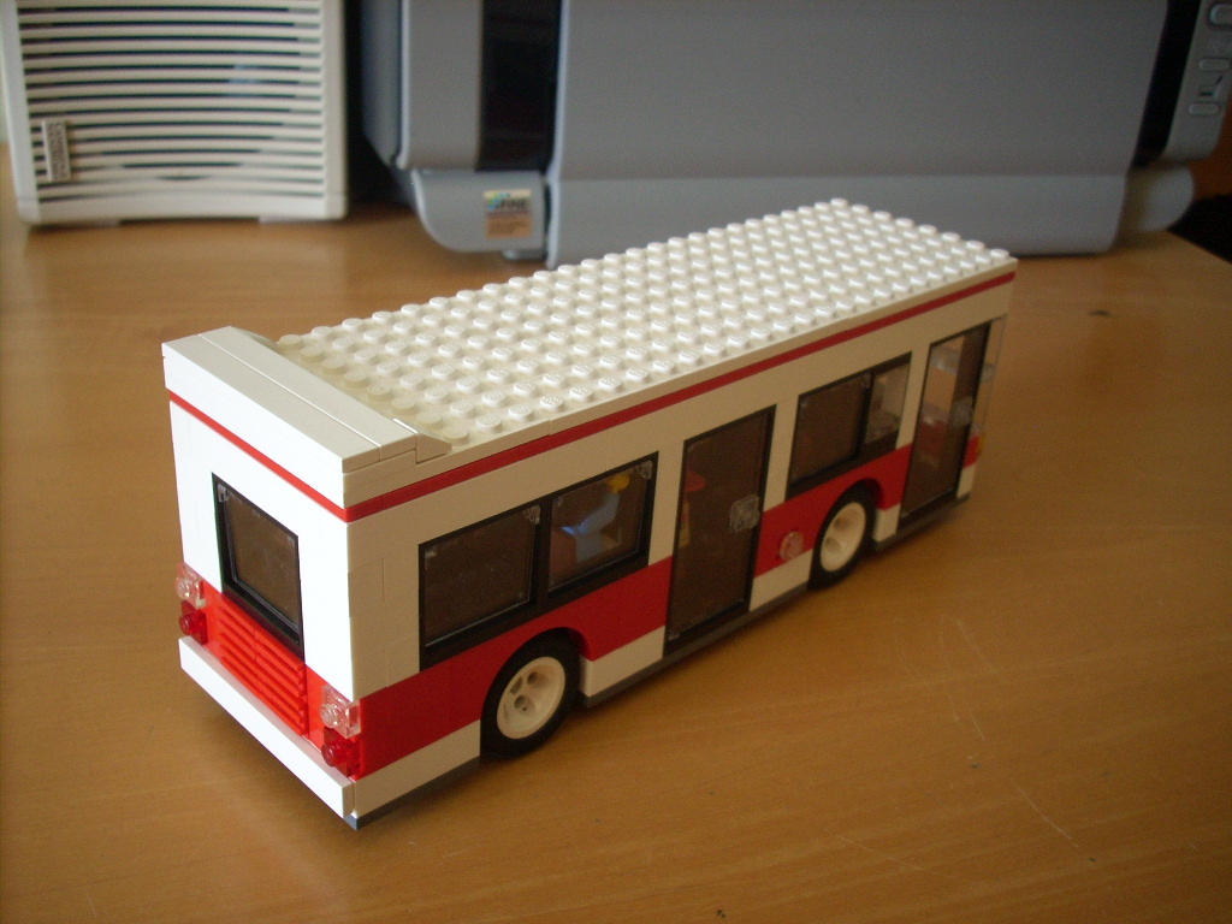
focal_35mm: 37
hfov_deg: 50.1
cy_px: 462
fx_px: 1317
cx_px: 616
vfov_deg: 38.7
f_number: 2.8
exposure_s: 1/30
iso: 141
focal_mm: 6.2
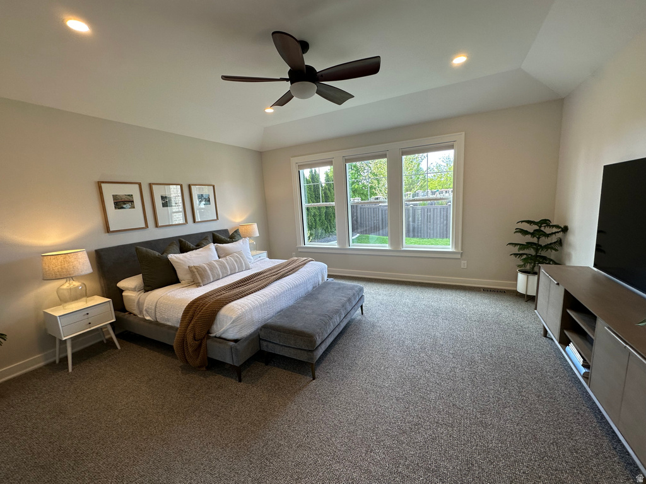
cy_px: 242
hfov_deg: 102.1
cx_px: 323
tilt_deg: -8.0
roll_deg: +3.1
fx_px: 261
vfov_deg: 85.7
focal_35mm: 14
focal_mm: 2.22
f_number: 2.2
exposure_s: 1/120
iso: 80
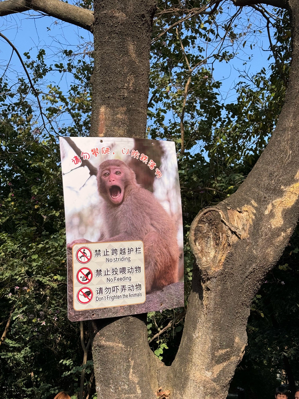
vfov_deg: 39.7
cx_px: 150
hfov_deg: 30.3
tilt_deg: +13.7
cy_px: 200
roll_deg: -3.1
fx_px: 553
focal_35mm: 48
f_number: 1.78
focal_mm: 6.86
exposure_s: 1/2959
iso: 64
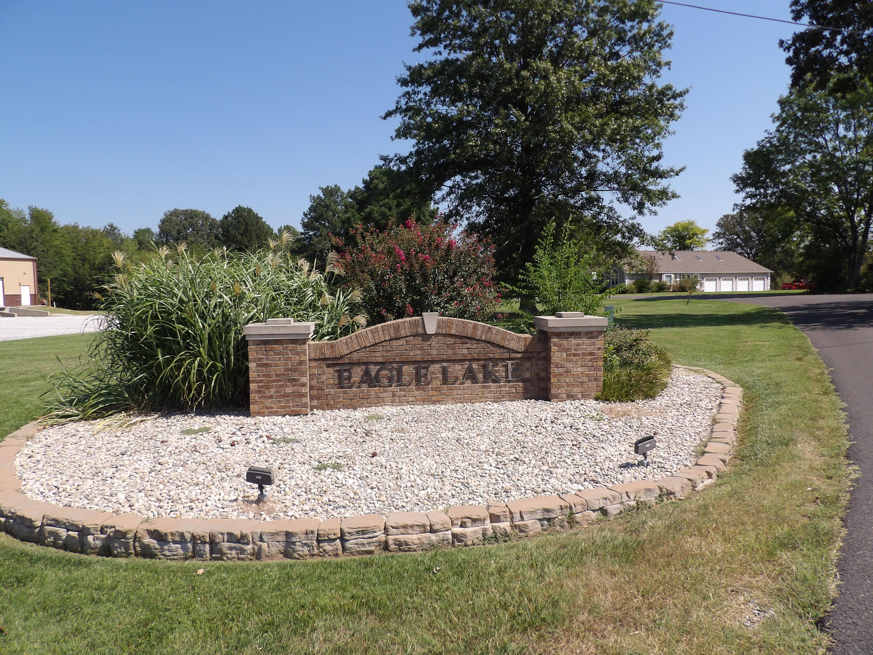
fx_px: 605
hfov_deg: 71.6
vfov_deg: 56.8
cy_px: 328
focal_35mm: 24
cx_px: 436
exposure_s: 1/1134
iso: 100
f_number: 2.8
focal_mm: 4.3
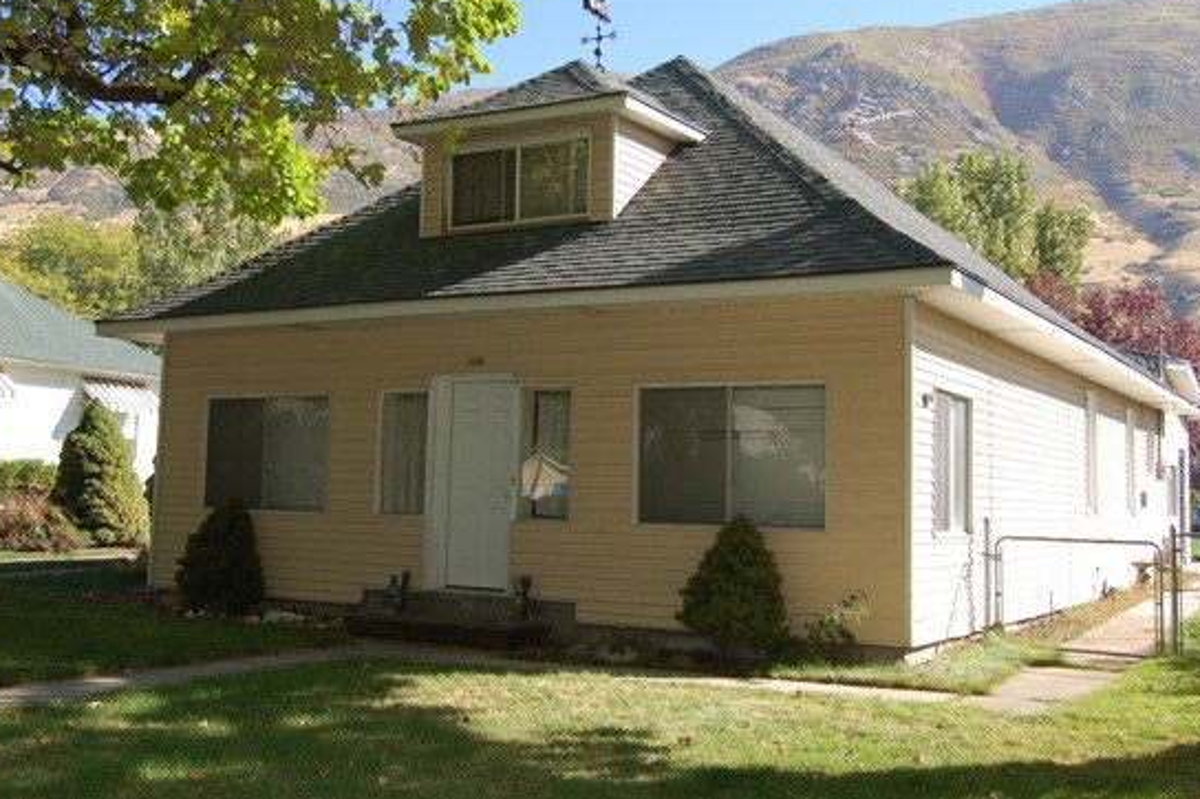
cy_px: 331
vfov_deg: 32.8
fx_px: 1352
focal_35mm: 41
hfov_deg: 47.9
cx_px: 578
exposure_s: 1/500
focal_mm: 23
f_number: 5.6
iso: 360
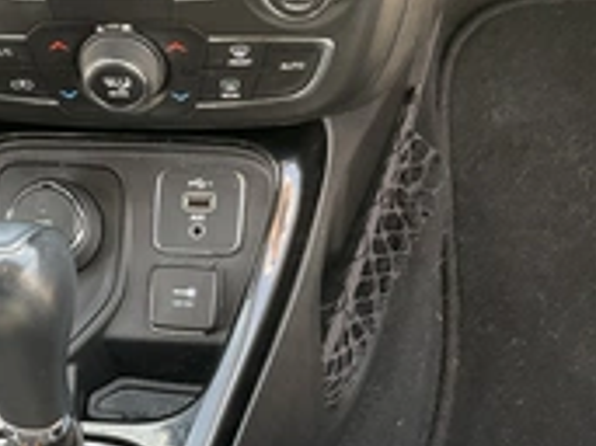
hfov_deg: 28.1
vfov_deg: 21.0
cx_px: 132
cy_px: 432
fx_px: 1170
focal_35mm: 68
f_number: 1.8
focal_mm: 3
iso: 64
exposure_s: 1/80
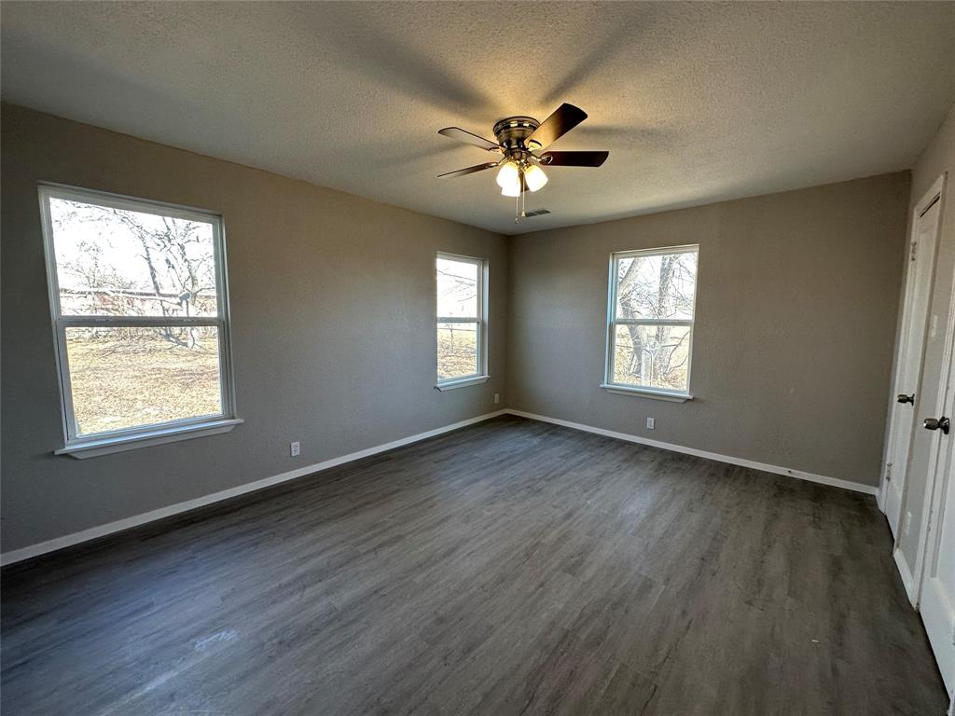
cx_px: 478
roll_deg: -0.4
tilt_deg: -7.1
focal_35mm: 14
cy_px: 358
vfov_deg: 85.7
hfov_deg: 102.1
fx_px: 386
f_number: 2.2
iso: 160
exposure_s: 1/120
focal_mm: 2.22
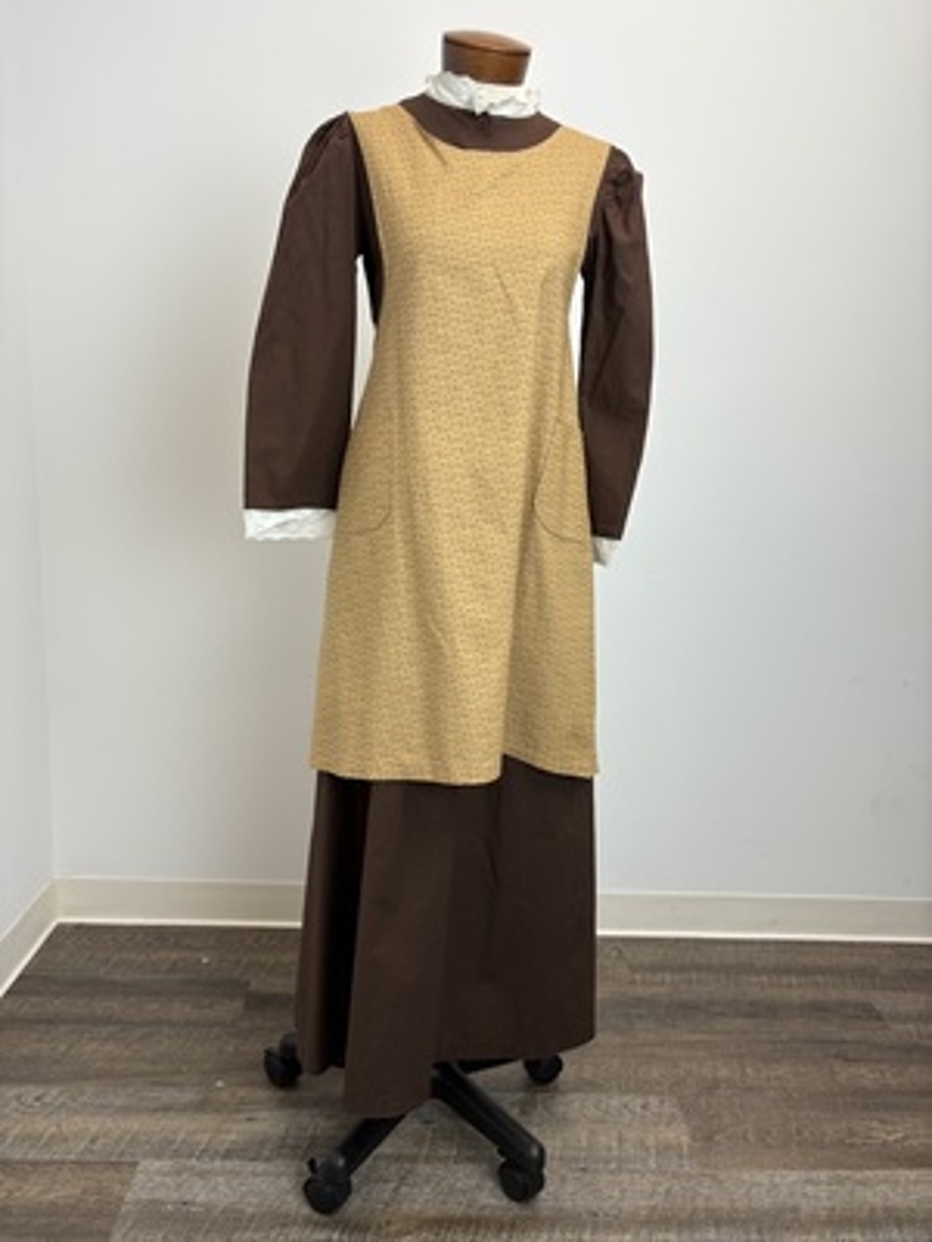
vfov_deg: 67.3
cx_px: 466
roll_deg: -3.0
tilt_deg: -11.6
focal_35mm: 26
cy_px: 621
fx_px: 933
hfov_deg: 53.1
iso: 32
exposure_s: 1/128
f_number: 1.6
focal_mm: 5.96
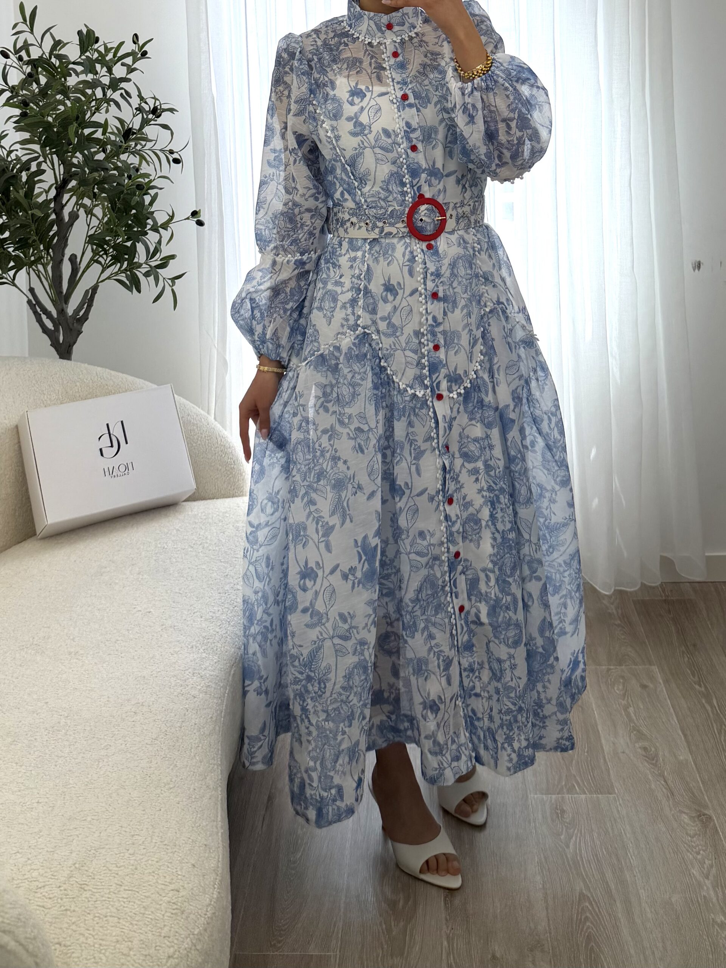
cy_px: 484
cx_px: 363
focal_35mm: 24
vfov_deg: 71.6
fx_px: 671
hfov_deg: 56.8
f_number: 1.78
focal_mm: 6.76
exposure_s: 1/397
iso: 80
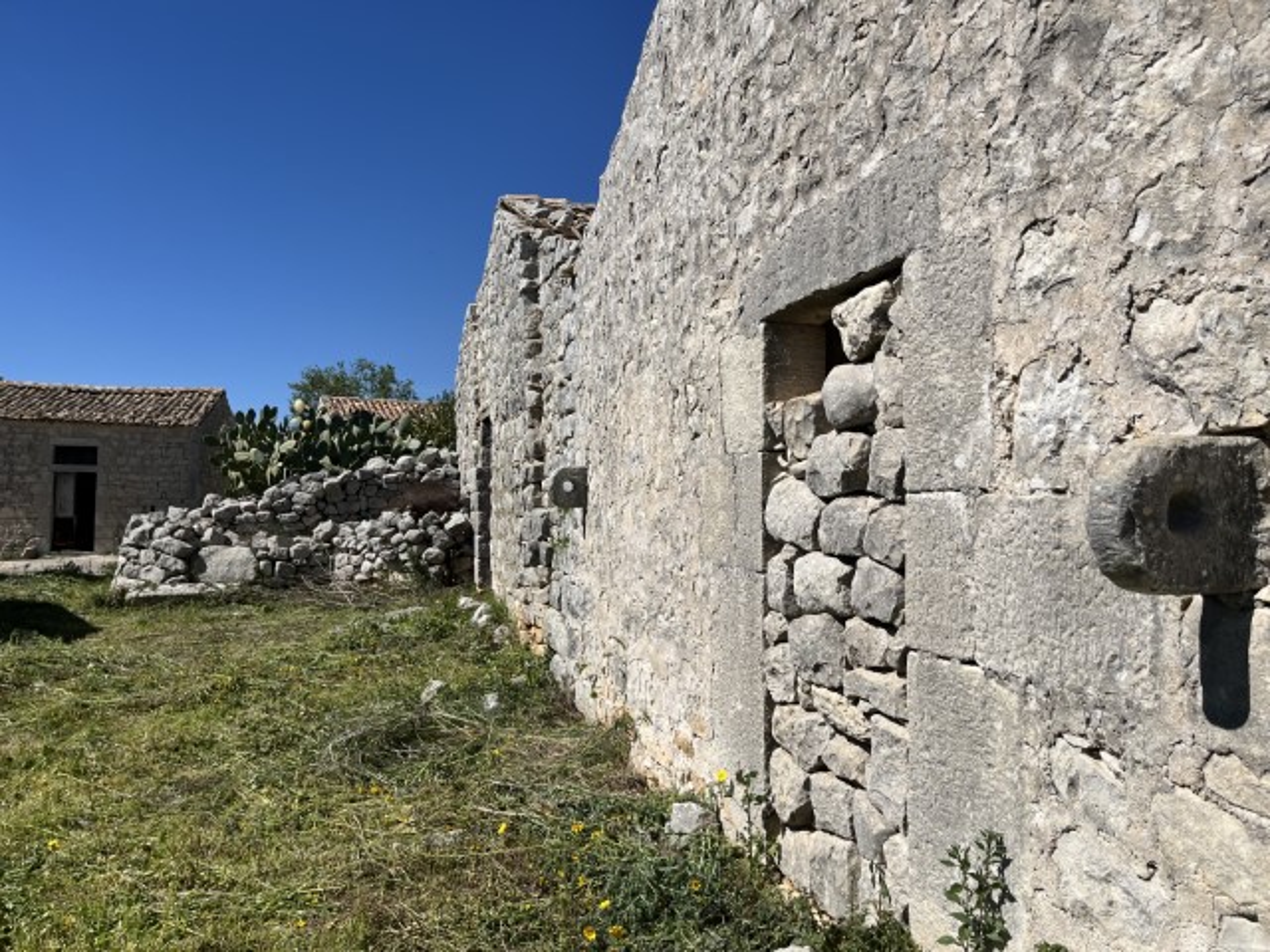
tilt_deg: +1.8
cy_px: 476
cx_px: 635
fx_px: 954
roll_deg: -0.2
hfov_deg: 67.3
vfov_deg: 53.1
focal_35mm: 26
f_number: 1.6
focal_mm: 5.1
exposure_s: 1/7353
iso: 50
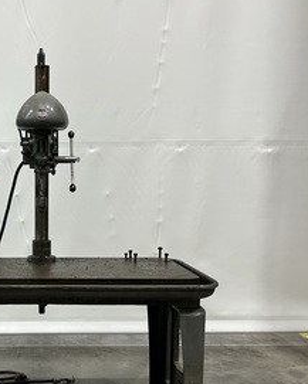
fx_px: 512
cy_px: 239
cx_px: 26
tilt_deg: -7.6
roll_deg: +0.4
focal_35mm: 45
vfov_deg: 40.9
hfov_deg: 31.7
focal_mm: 5.7
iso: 160
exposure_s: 1/60
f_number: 1.5
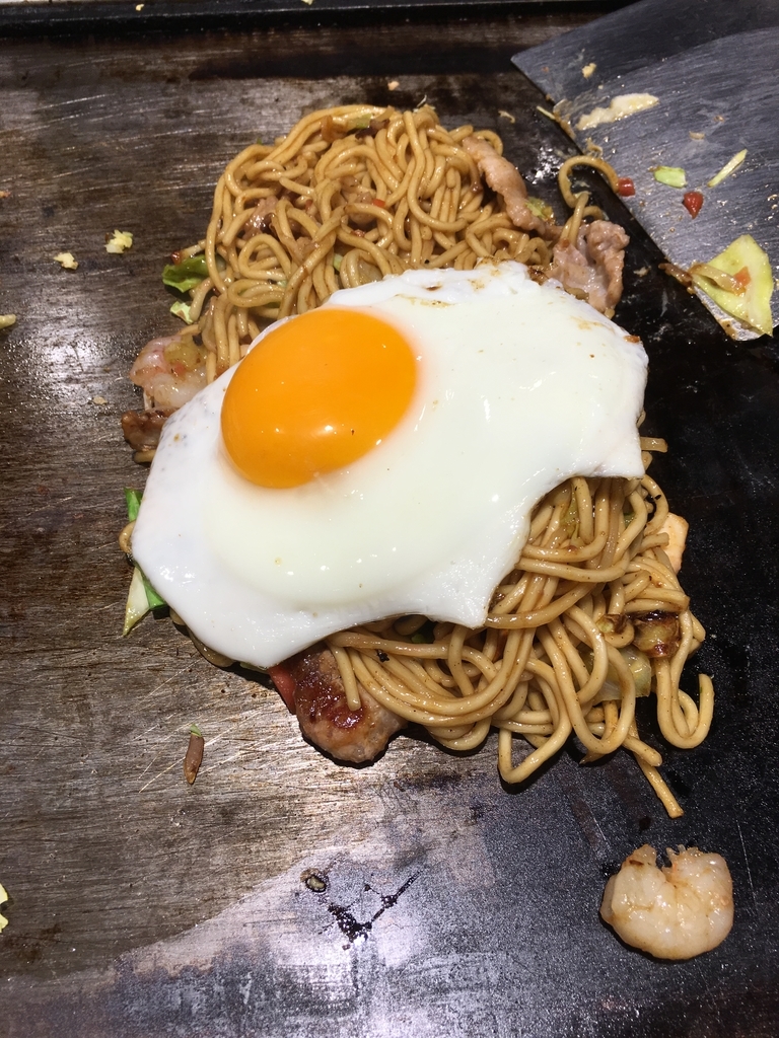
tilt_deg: -56.0
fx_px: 870
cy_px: 519
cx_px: 390
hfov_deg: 48.2
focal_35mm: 29
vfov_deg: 61.7
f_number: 2.2
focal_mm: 4.15
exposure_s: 1/60
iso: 32
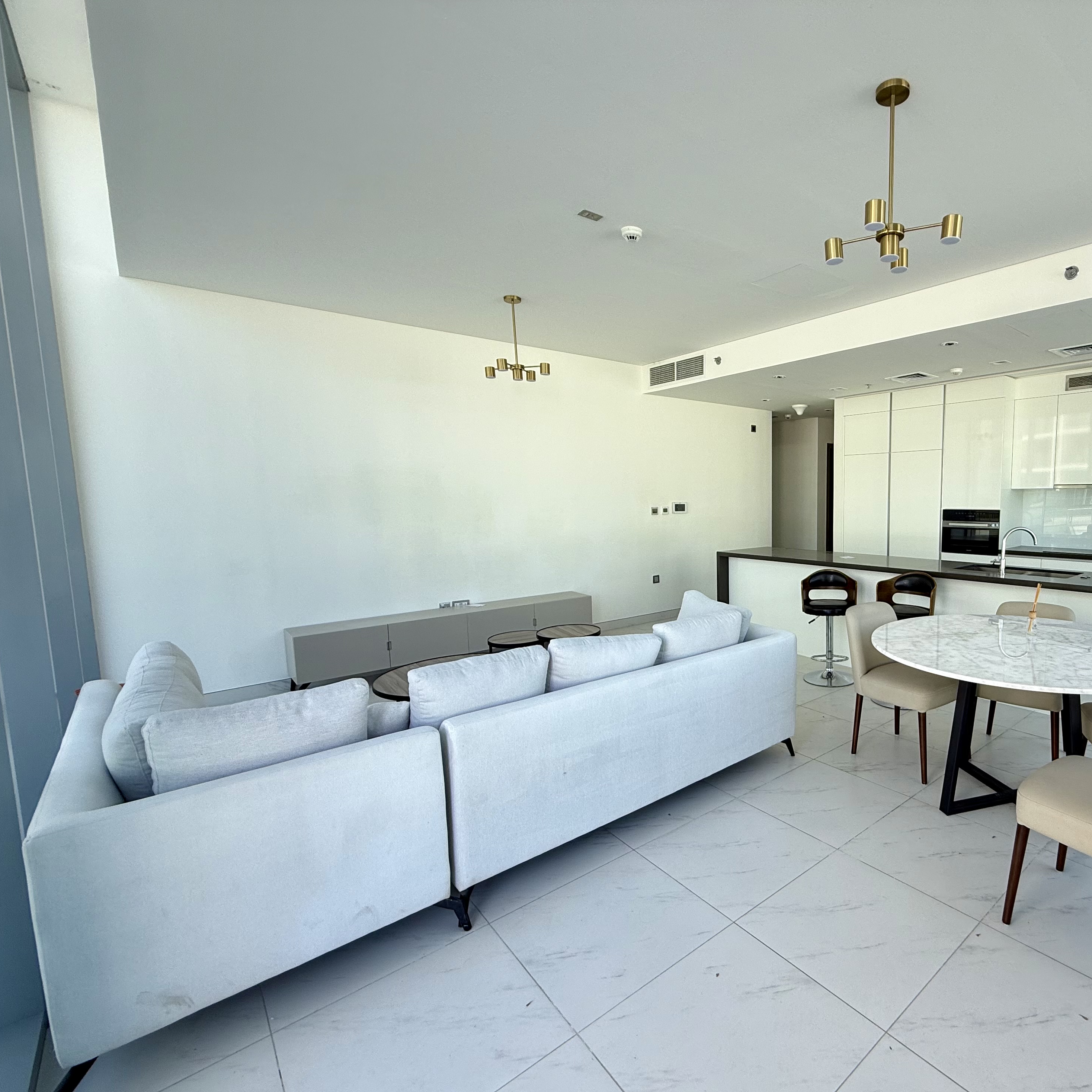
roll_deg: +0.7
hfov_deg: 80.7
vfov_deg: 84.0
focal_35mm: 17
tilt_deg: -5.3
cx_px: 742
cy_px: 559
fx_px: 607
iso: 50
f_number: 2.2
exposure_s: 1/141
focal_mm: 2.22
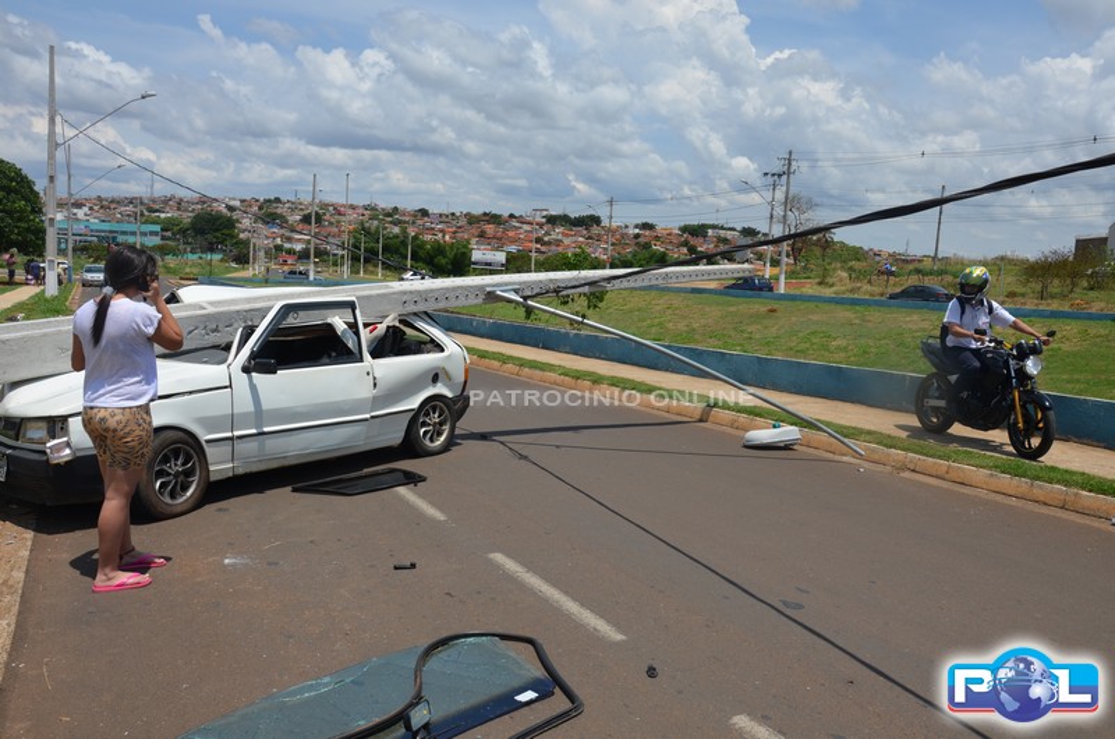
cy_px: 370
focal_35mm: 27
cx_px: 558
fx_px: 835
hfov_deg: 67.5
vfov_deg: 47.7
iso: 100
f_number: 9
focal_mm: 18
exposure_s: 1/320
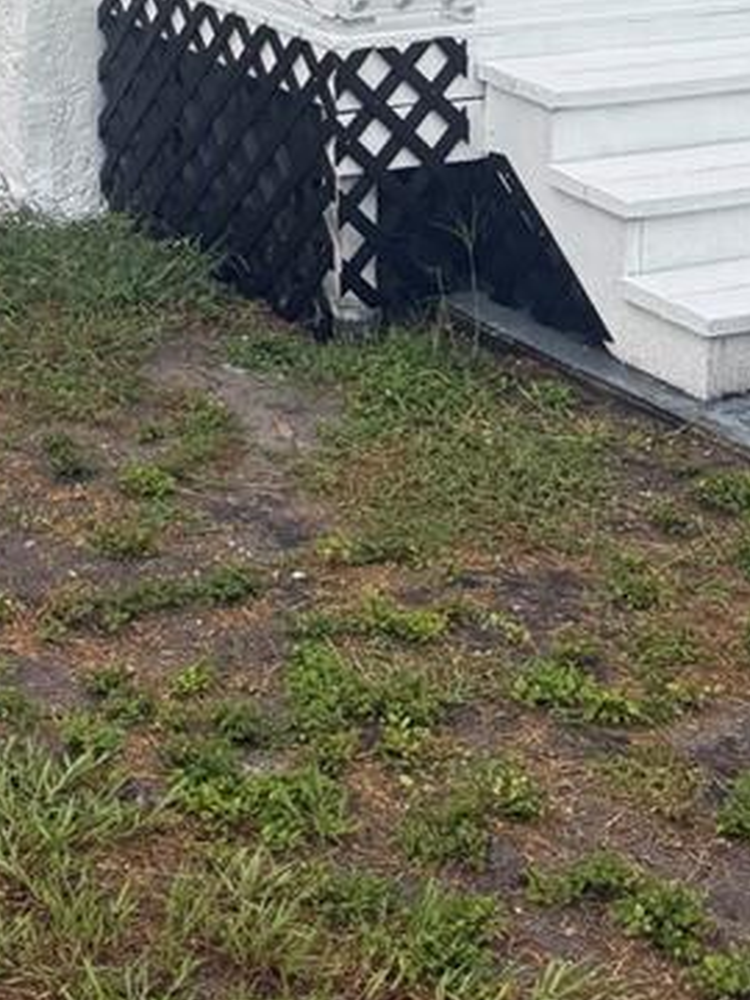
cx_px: 56
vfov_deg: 22.2
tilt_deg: -5.0
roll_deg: -0.9
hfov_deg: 18.1
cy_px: -256
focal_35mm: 80
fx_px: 2311
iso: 80
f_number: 1.78
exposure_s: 1/813
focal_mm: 6.76
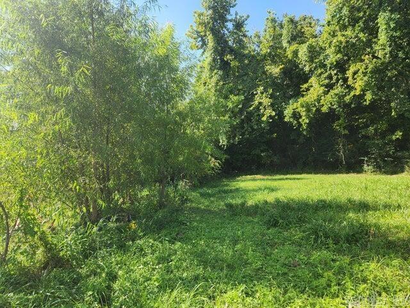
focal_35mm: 23
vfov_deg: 58.9
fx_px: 272
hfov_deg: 73.9
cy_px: 154
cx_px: 205
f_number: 1.8
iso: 20
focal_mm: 5.4
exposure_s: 1/503
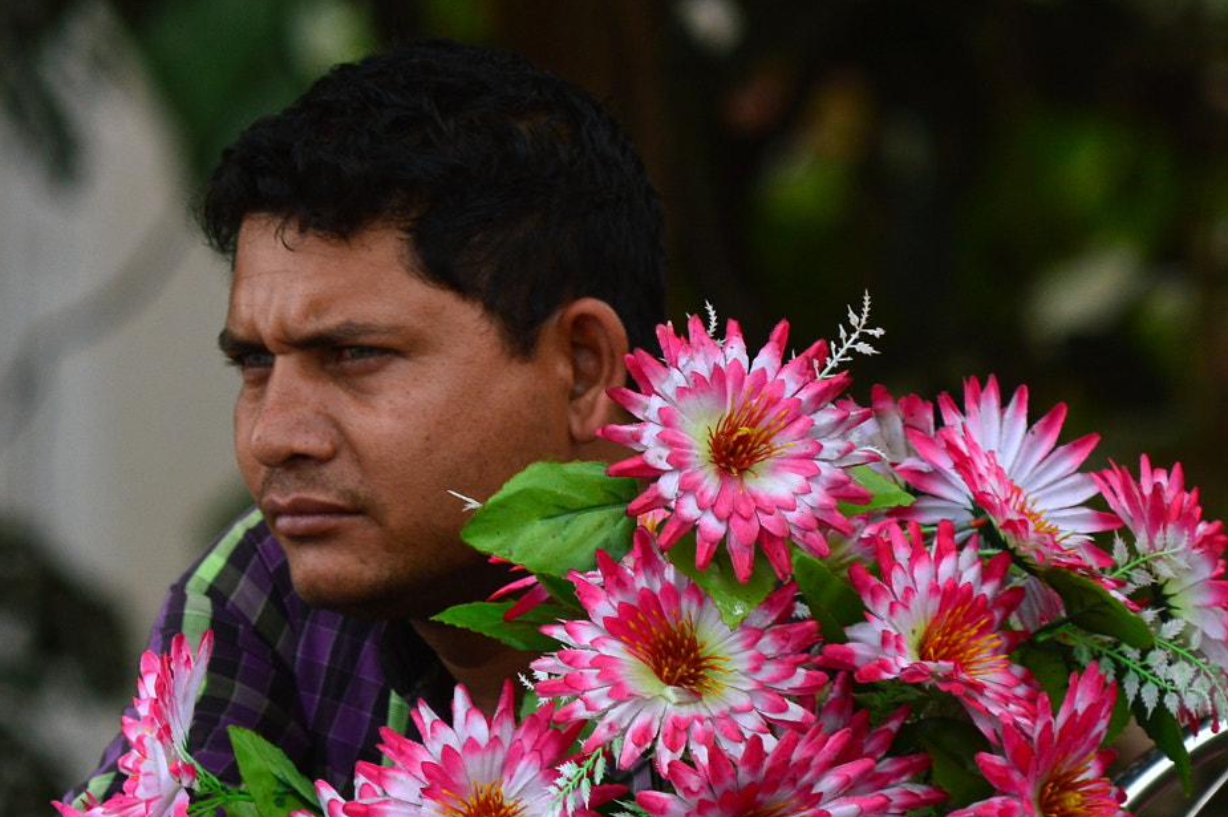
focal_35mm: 664
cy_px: 687
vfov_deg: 2.1
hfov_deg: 3.1
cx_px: 483
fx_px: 22629
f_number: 5.6
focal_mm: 200
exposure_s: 1/320
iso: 100
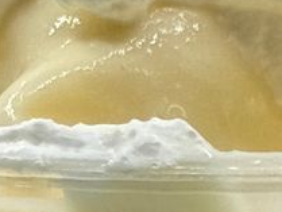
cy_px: 444
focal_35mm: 321
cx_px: 53
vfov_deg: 4.6
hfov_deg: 6.2
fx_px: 2617
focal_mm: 6.76
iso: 64
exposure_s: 1/917
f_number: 1.78
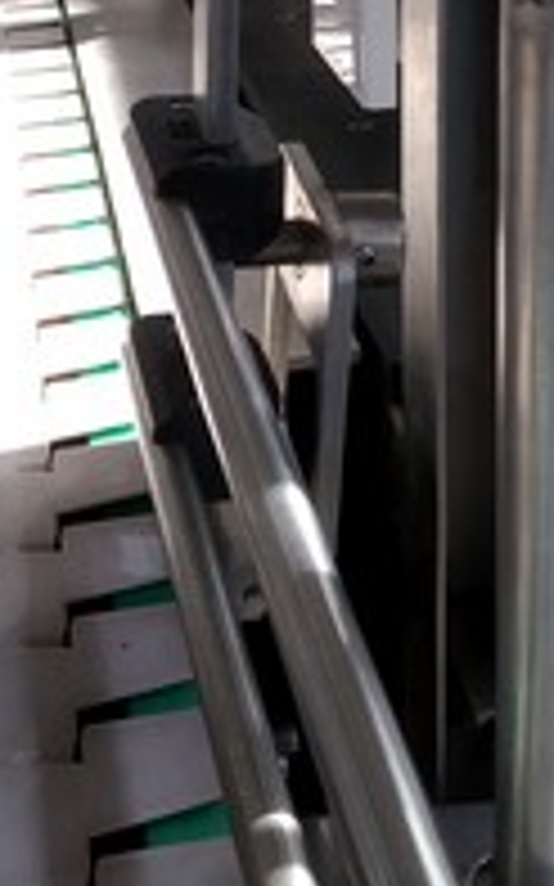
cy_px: -4
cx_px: 324
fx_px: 1620
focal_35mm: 67
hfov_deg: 19.4
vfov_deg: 28.7
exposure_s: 1/33
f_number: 2.2
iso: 160
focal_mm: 3.82
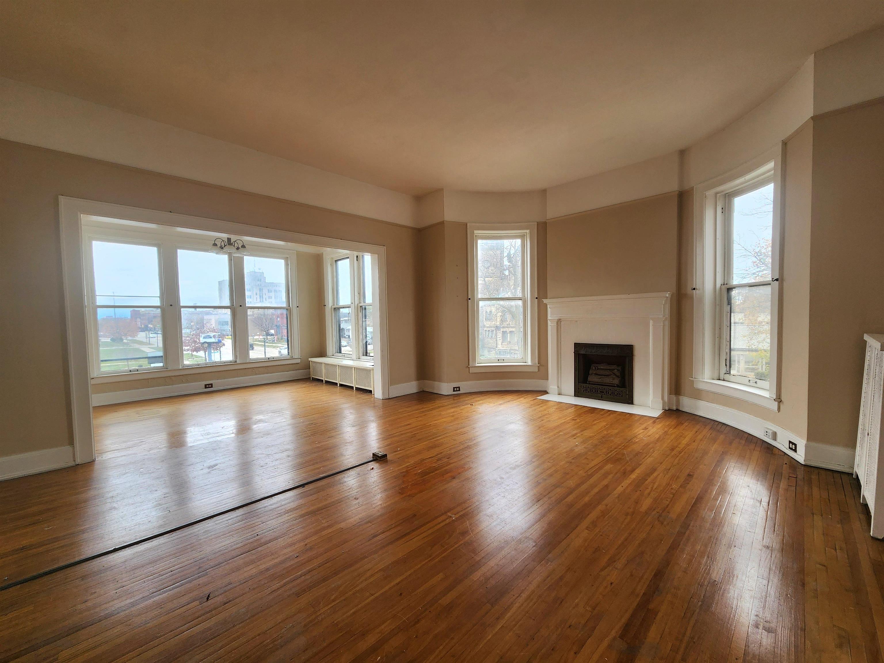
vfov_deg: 89.9
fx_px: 332
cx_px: 442
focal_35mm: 13
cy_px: 332
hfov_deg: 106.2
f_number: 2.2
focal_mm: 2.2
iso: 80
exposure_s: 1/120
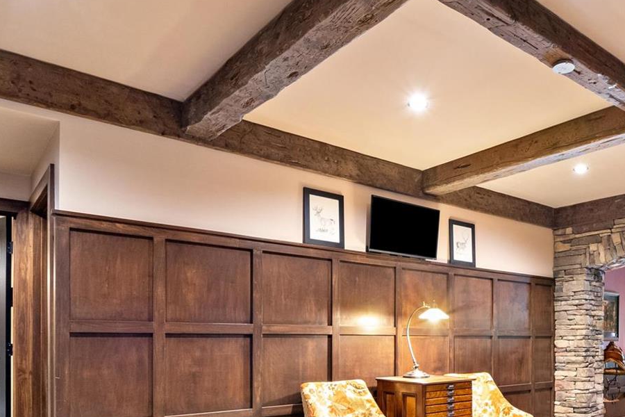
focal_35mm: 32
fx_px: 556
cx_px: 435
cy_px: 350
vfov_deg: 39.1
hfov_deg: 56.9
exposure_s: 1/5
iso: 400
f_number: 8
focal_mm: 9
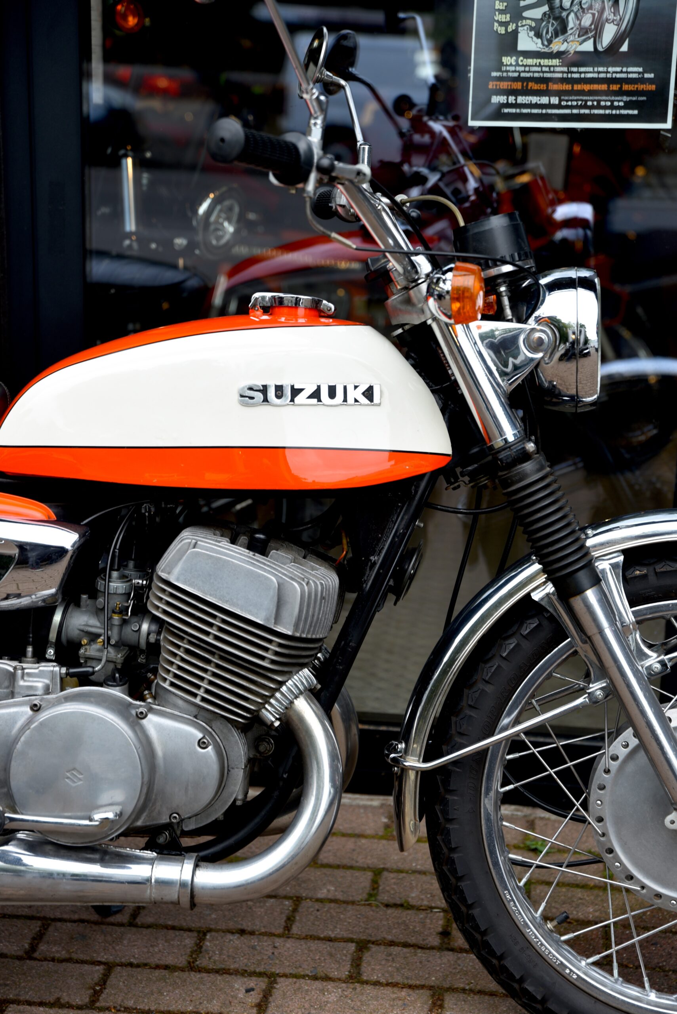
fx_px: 1973
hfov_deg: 19.5
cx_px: 338
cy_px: 507
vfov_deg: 28.8
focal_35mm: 70
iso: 100
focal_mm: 70
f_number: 4
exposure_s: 1/60
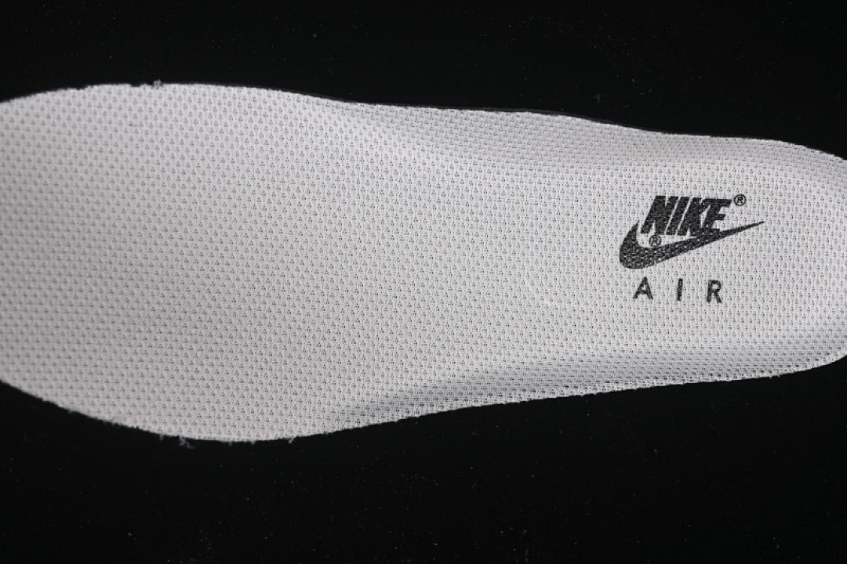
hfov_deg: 27.0
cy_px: 282
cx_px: 424
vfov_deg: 18.2
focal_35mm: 75
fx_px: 1764
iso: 160
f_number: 7.1
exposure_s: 1/80
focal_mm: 50
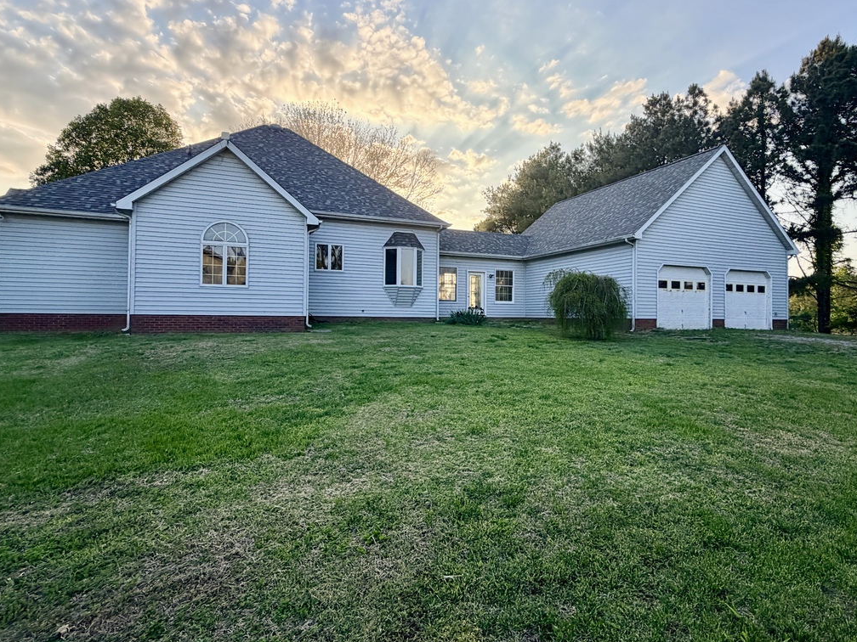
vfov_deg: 65.9
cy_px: 308
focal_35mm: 20
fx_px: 495
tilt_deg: -2.9
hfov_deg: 81.5
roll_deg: -0.9
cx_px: 472
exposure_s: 1/527
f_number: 2.2
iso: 40
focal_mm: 2.22
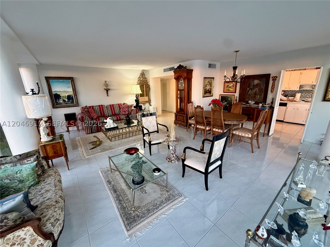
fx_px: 133
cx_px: 165
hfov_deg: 102.1
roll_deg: +2.2
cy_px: 124
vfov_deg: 85.7
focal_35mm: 14
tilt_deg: -15.0
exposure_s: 1/60
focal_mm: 2.22
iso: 500
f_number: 2.2
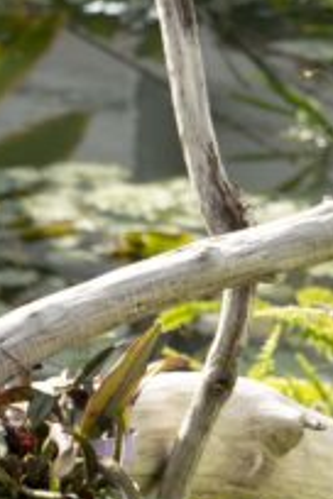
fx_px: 3690
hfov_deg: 5.1
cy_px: 690
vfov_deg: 7.6
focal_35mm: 266
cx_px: -354
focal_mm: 53
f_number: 7.1
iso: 100
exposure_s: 1/80
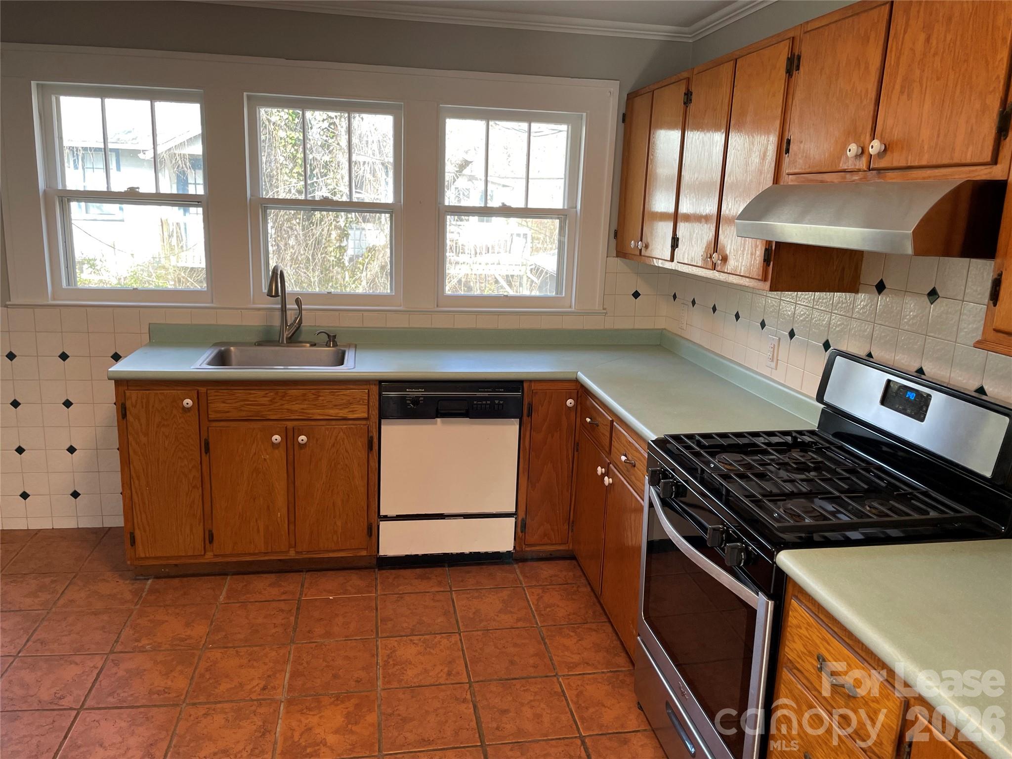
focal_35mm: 26
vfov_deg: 53.1
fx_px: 760
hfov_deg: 67.3
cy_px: 380
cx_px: 506
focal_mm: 4.2
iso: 64
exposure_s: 1/60
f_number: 1.6
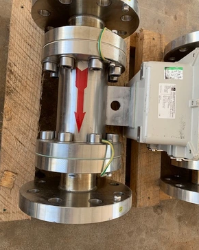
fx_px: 206
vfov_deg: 62.2
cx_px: 102
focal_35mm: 28
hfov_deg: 51.5
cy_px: 119
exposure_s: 1/122
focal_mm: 4.25
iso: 25
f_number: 1.8
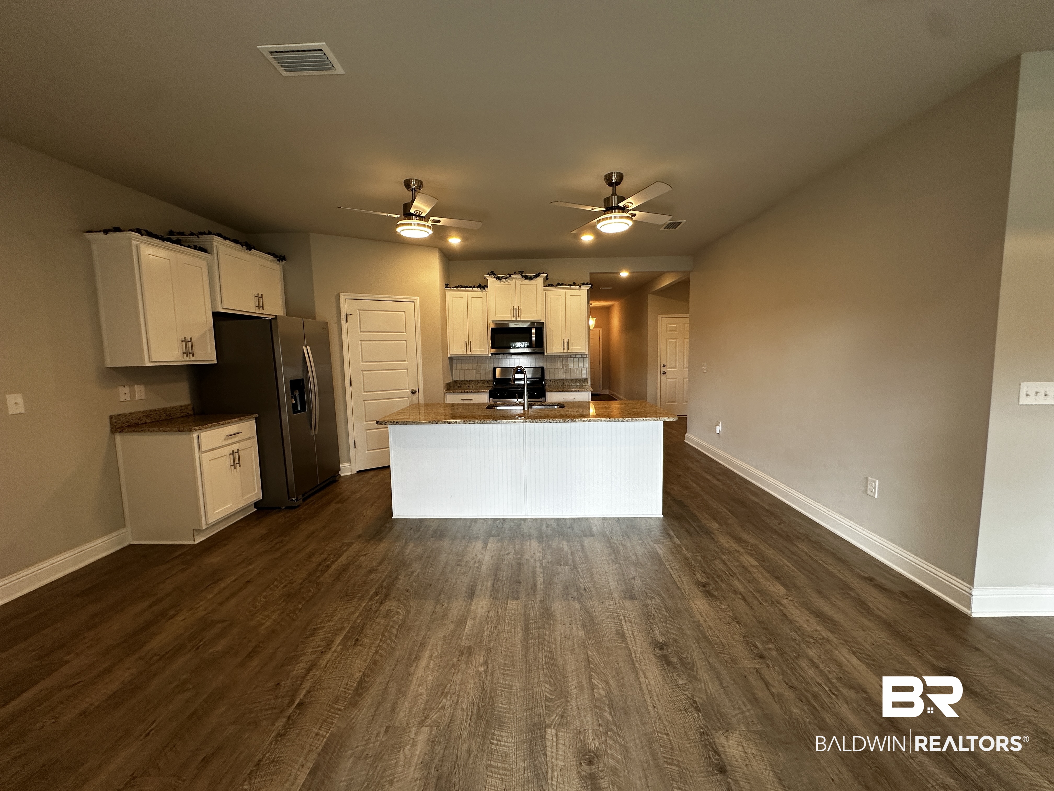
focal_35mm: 14
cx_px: 527
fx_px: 426
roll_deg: +0.6
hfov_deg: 102.1
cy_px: 396
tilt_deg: -5.1
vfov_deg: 85.7
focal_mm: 2.22
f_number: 2.2
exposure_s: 1/120
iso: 200
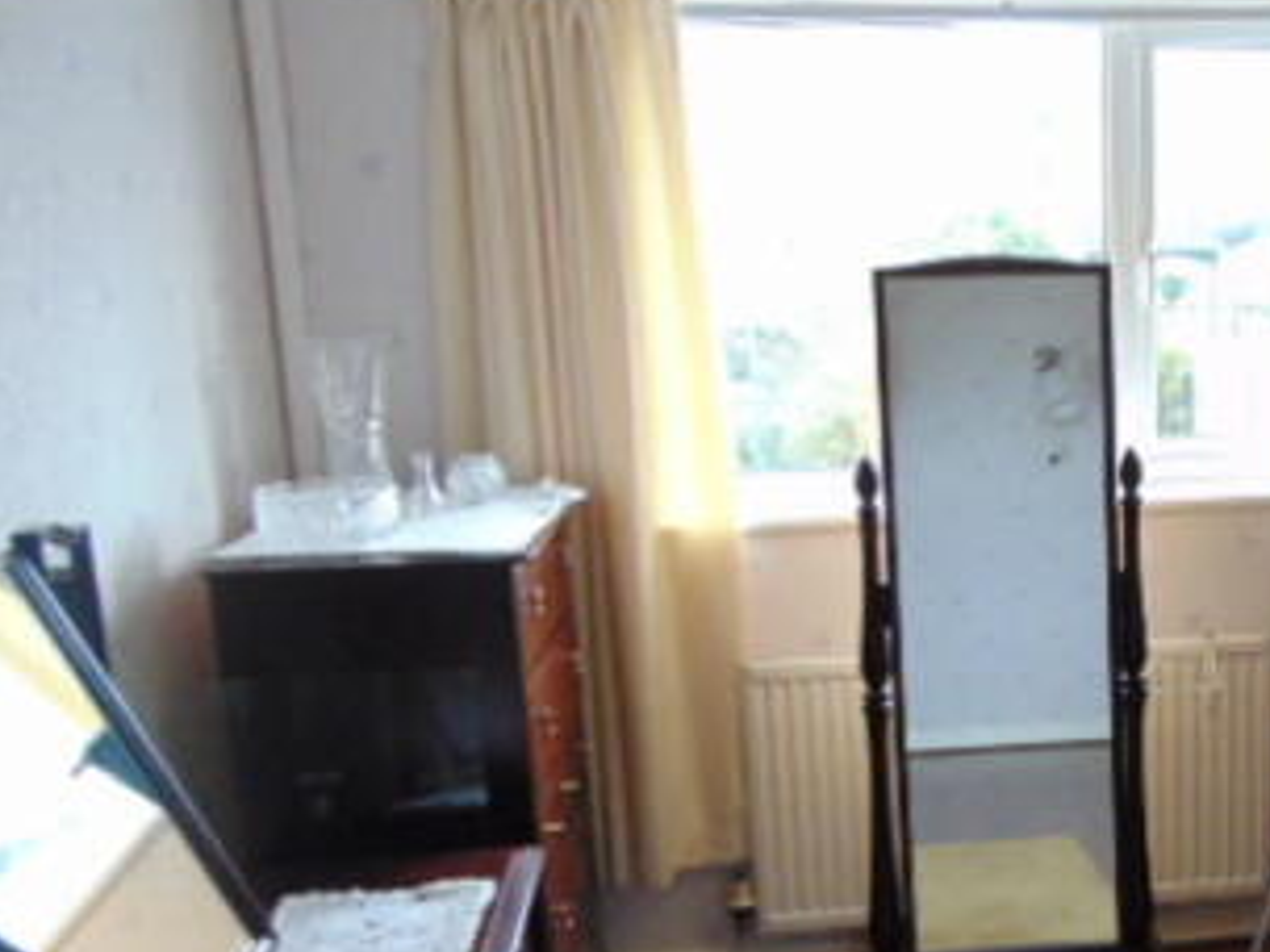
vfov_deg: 29.9
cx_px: 1143
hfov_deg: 37.1
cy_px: 683
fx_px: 1761
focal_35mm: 48
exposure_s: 1/30
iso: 250
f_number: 3
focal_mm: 4.5
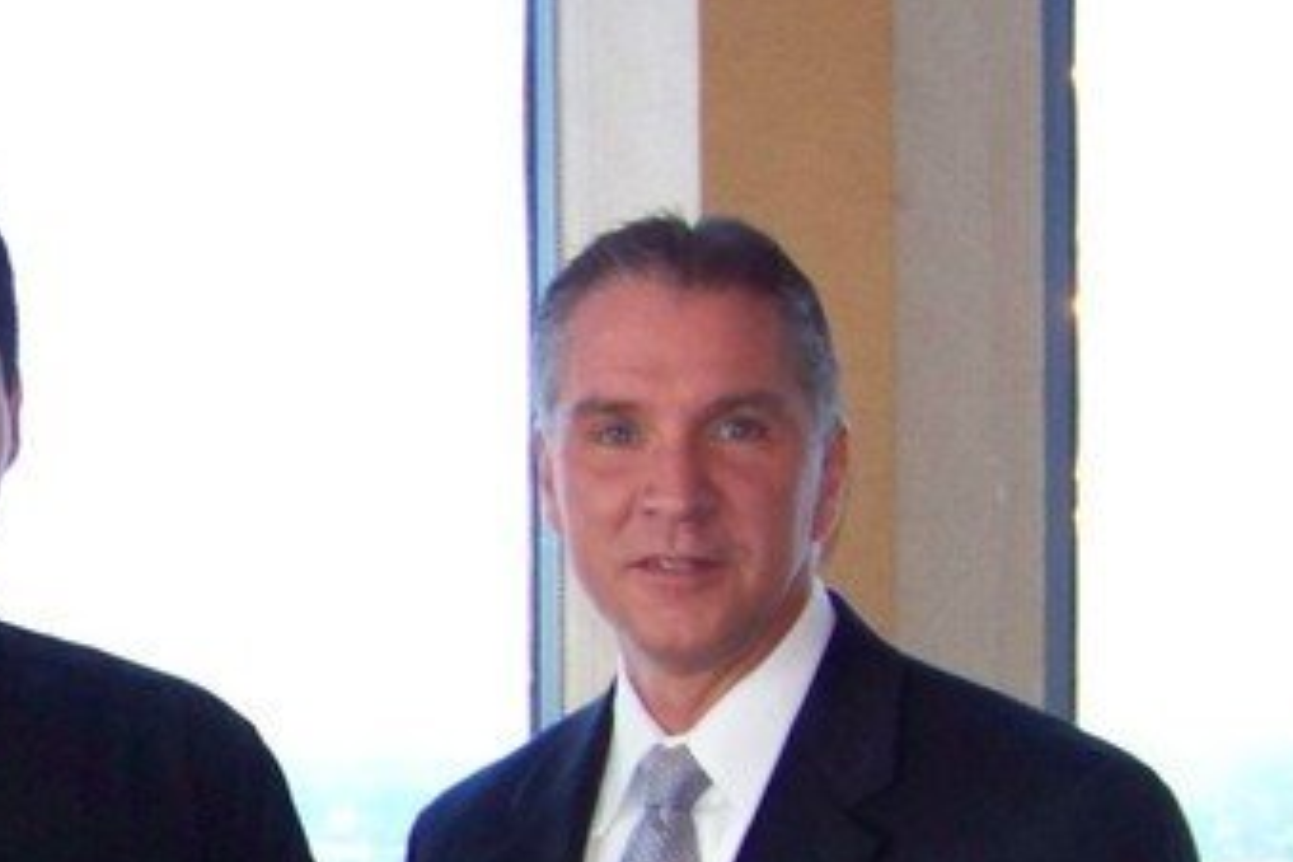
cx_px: -236
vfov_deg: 11.8
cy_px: 1125
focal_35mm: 113
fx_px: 4058
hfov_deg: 17.3
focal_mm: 5.85
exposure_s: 1/30
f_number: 2.8
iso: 200
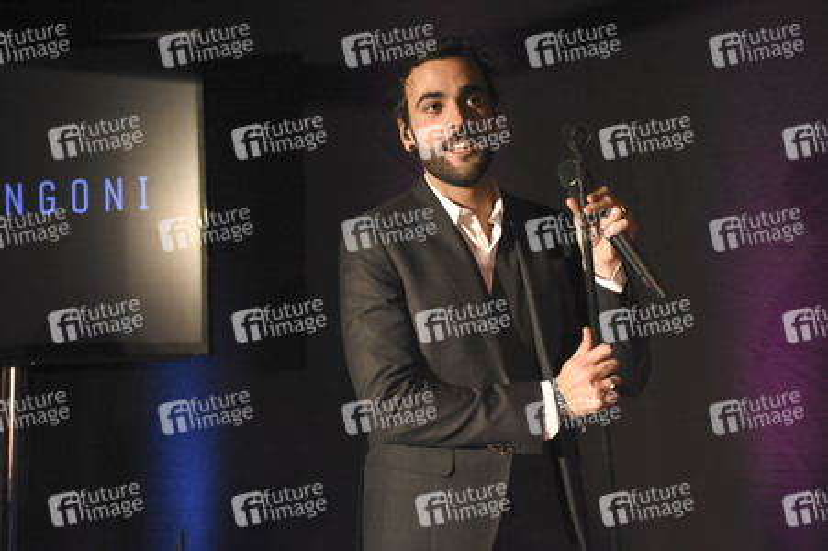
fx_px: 1379
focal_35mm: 60
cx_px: 414
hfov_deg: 33.4
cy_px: 276
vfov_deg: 22.6
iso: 1600
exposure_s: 1/100
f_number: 4.5
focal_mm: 40
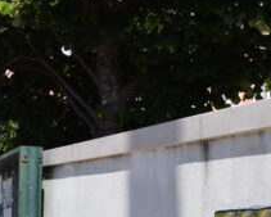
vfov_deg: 12.6
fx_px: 963
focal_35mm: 120
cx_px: -18
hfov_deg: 15.6
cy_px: 253
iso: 200
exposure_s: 1/400
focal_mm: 24
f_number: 10
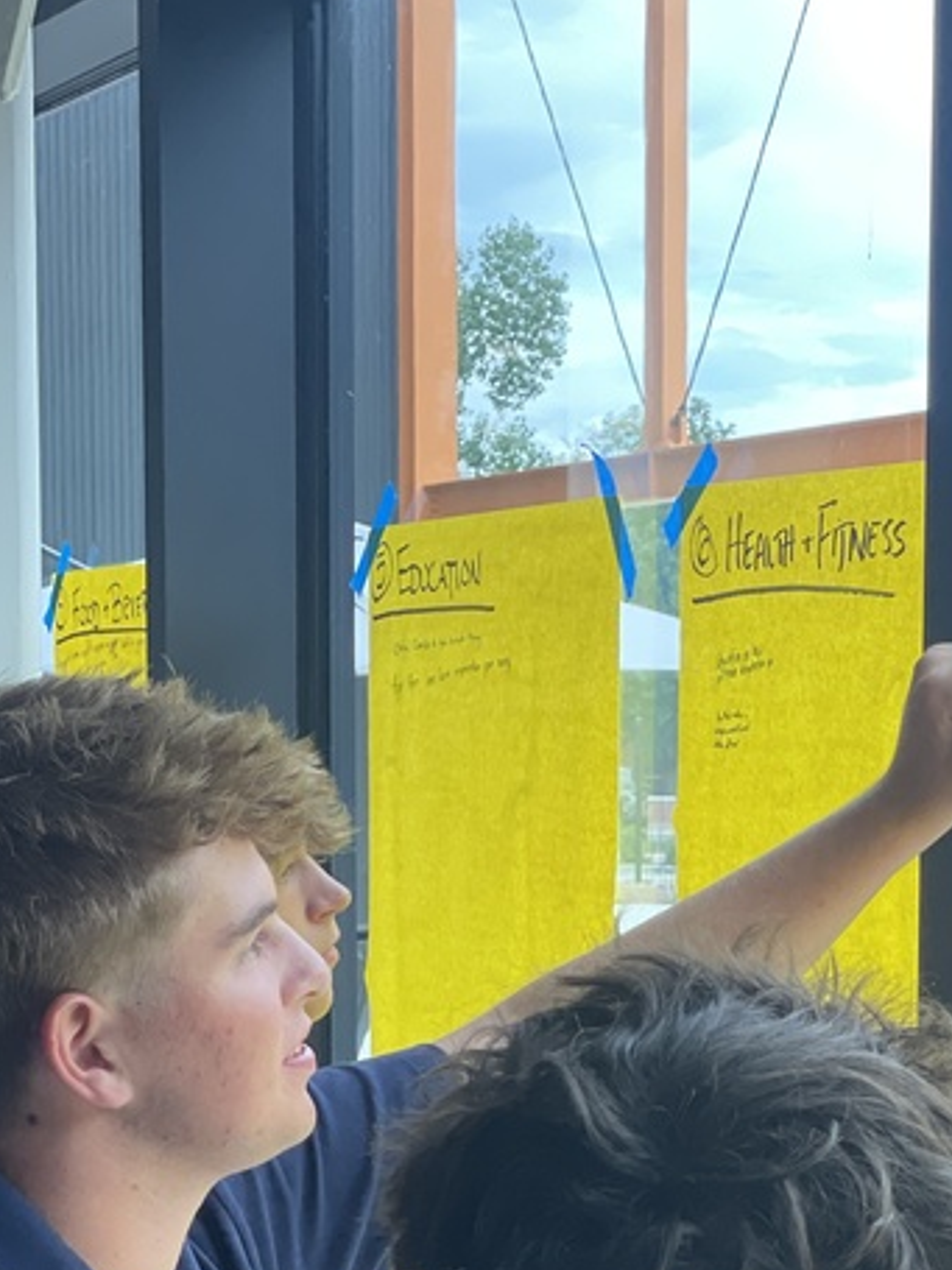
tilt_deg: -5.7
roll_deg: -0.3
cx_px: 740
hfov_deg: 12.6
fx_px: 4292
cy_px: 1217
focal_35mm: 117
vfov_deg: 16.5
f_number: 2
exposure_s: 1/122
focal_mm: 6
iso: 50
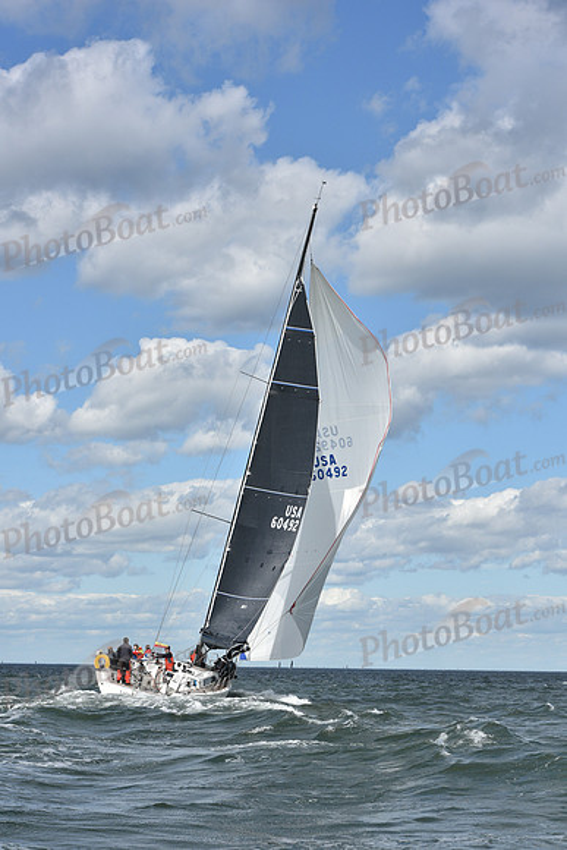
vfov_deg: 26.0
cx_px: 284
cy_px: 425
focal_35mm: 78
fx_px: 1842
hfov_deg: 17.5
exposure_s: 1/1000
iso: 320
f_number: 10
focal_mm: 78
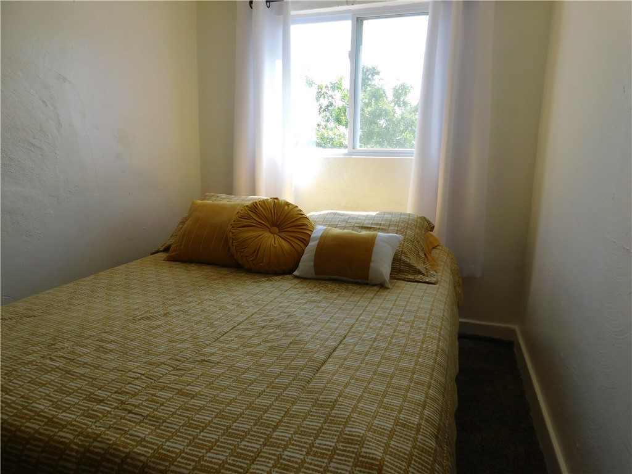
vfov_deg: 58.9
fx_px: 420
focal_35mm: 23
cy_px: 237
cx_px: 316
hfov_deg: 73.9
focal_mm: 4
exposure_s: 1/320
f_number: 3
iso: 125
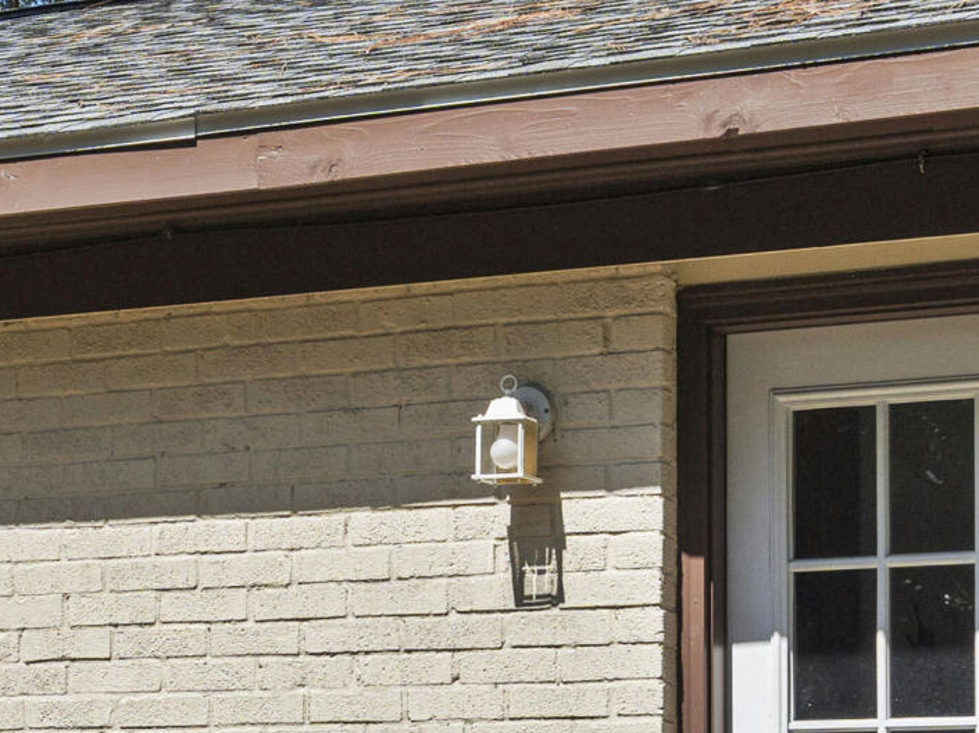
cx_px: 22
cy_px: 901
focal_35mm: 131
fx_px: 3703
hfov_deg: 14.8
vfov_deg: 11.1
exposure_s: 1/1600
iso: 200
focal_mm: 32
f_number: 6.3
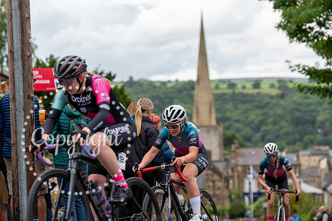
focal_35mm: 108
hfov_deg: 18.9
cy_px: 110
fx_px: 996
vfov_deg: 12.7
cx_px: 166
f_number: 3.5
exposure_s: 1/500
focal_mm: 108
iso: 500
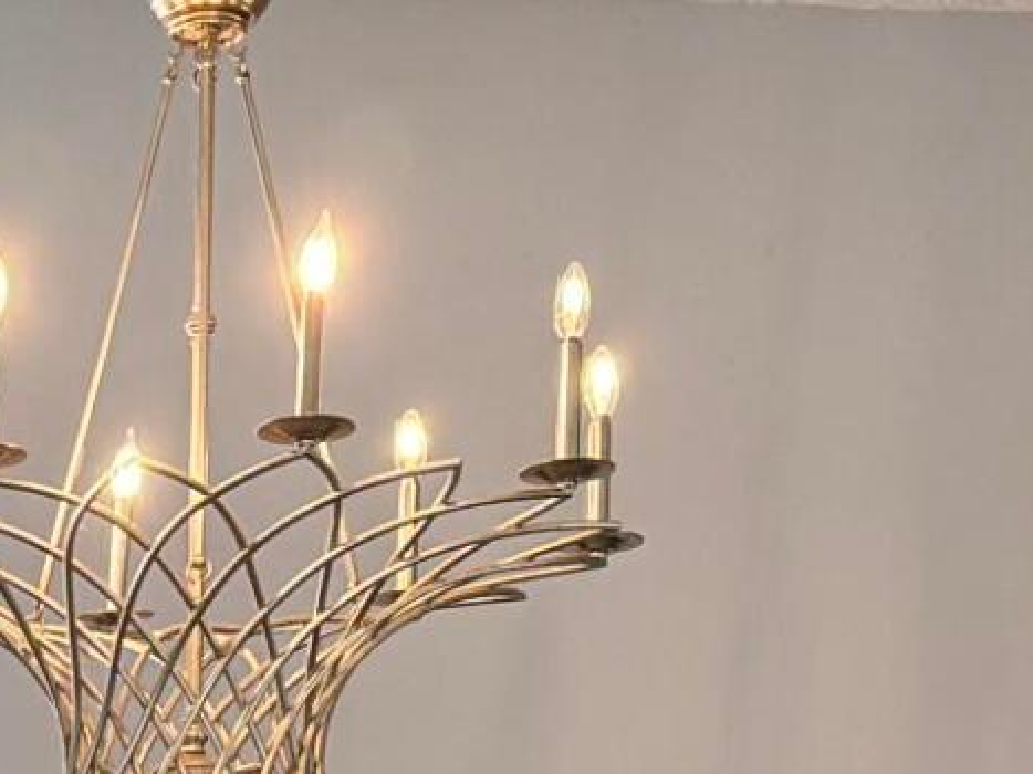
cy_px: 2141
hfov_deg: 12.6
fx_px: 4415
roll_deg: +0.1
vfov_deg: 8.7
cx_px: -593
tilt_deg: -7.5
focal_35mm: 148
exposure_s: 1/120
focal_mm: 6.76
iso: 160
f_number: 1.78
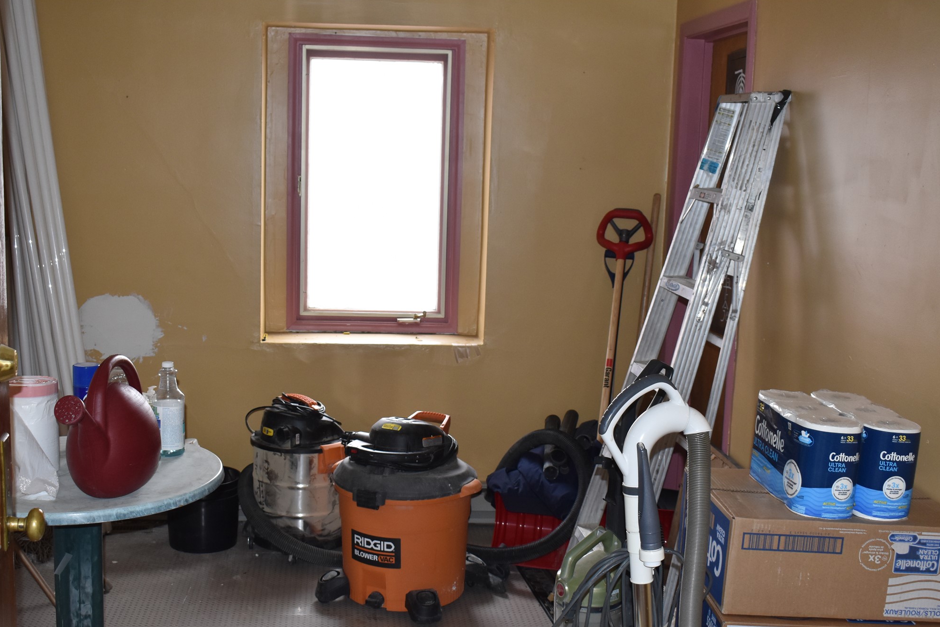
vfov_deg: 29.2
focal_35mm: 46
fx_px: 1201
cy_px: 340
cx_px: 443
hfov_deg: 42.7
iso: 800
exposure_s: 1/125
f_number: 5.6
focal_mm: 28
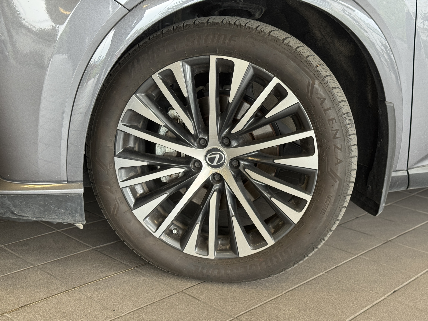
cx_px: 214
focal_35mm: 48
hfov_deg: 39.7
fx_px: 593
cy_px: 160
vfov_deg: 30.3
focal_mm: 6.76
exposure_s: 1/102
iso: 100
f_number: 1.78
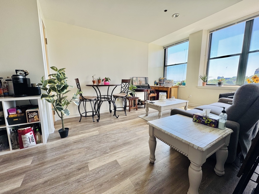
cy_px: 97
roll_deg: -0.3
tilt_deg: -7.9
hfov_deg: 102.1
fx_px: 105
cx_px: 130
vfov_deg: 85.7
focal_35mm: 14
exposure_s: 1/99
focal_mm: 2.22
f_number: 2.2
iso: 50
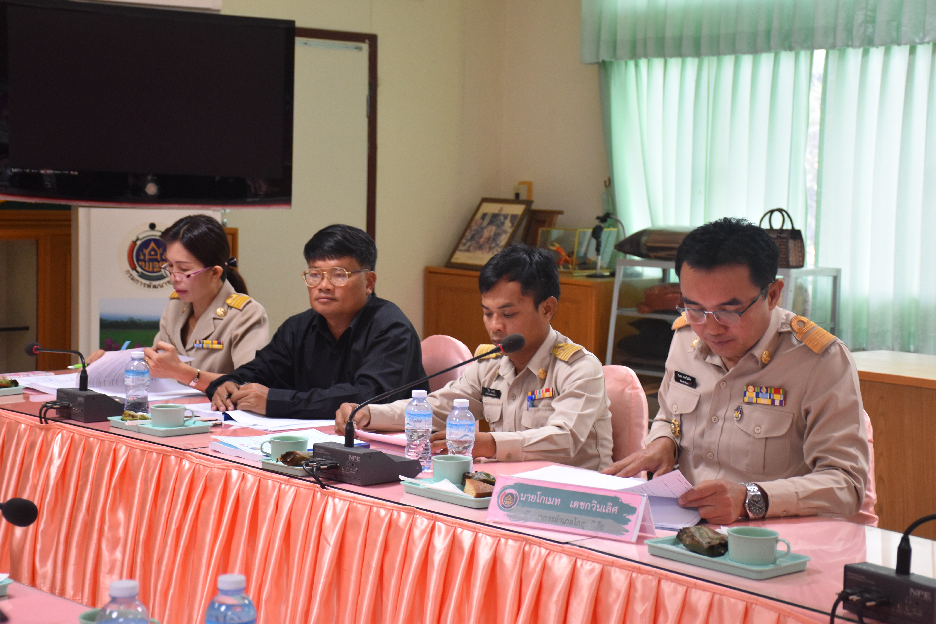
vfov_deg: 20.2
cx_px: 468
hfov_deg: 29.9
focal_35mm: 68
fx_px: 1755
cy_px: 312
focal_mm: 45
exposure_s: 1/60
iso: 1100
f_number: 4.5
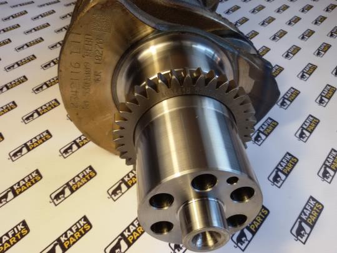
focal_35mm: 31
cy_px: 126
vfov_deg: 45.4
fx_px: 302
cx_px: 168
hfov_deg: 58.4
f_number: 2.4
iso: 40
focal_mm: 2.93
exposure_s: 1/33
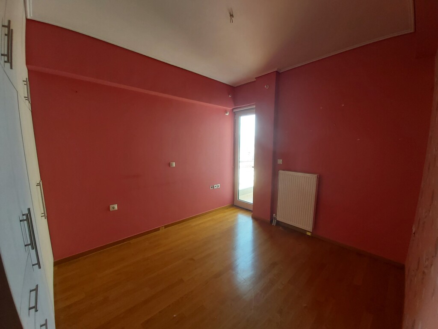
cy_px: 164
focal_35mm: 12
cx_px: 219
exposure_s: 1/50
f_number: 2.2
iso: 100
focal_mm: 1.42
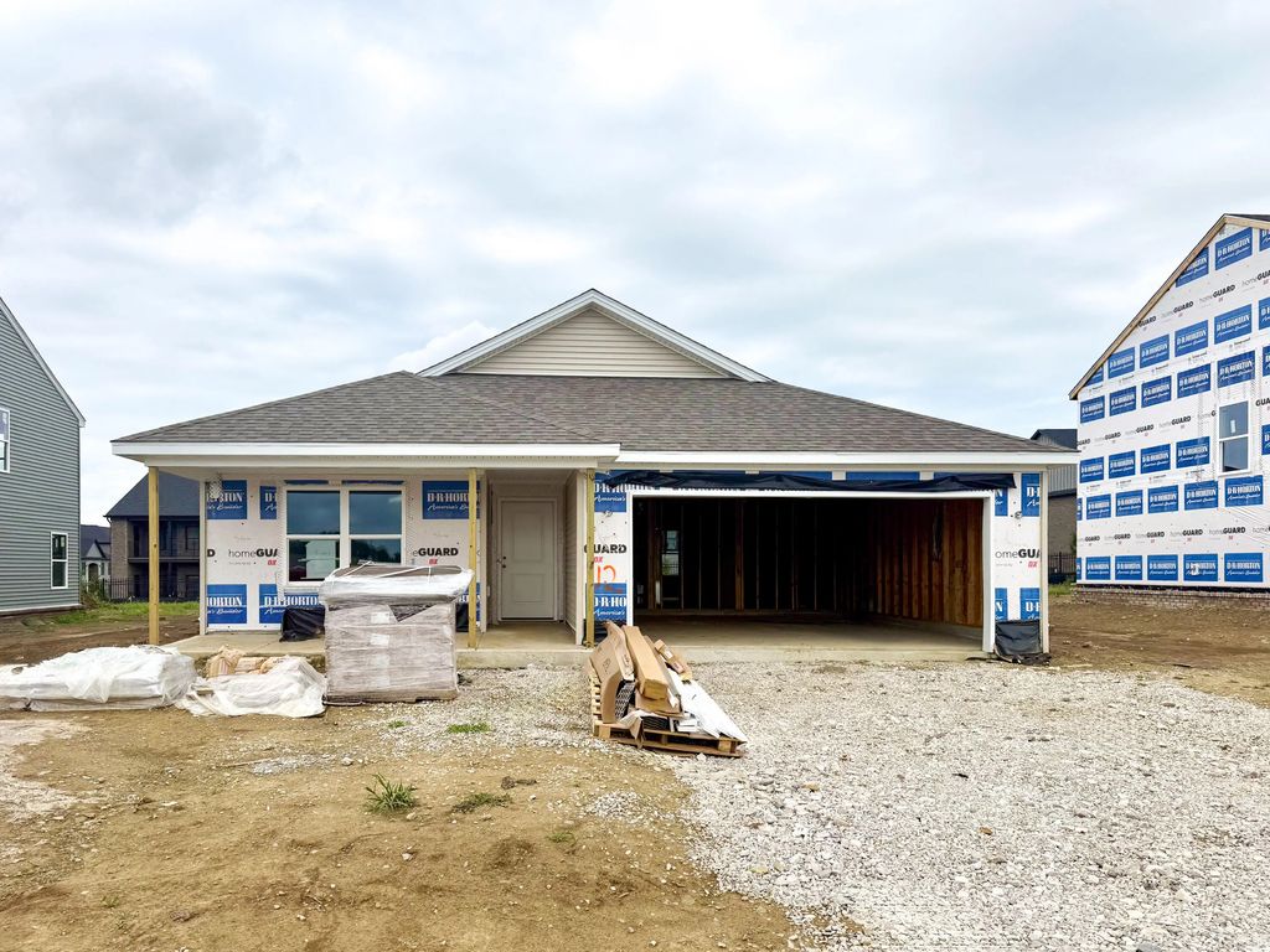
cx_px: 635
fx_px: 881
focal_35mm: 24
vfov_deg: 56.8
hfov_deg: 71.6
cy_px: 476
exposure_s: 1/8000
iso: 80
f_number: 1.8
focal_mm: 6.76
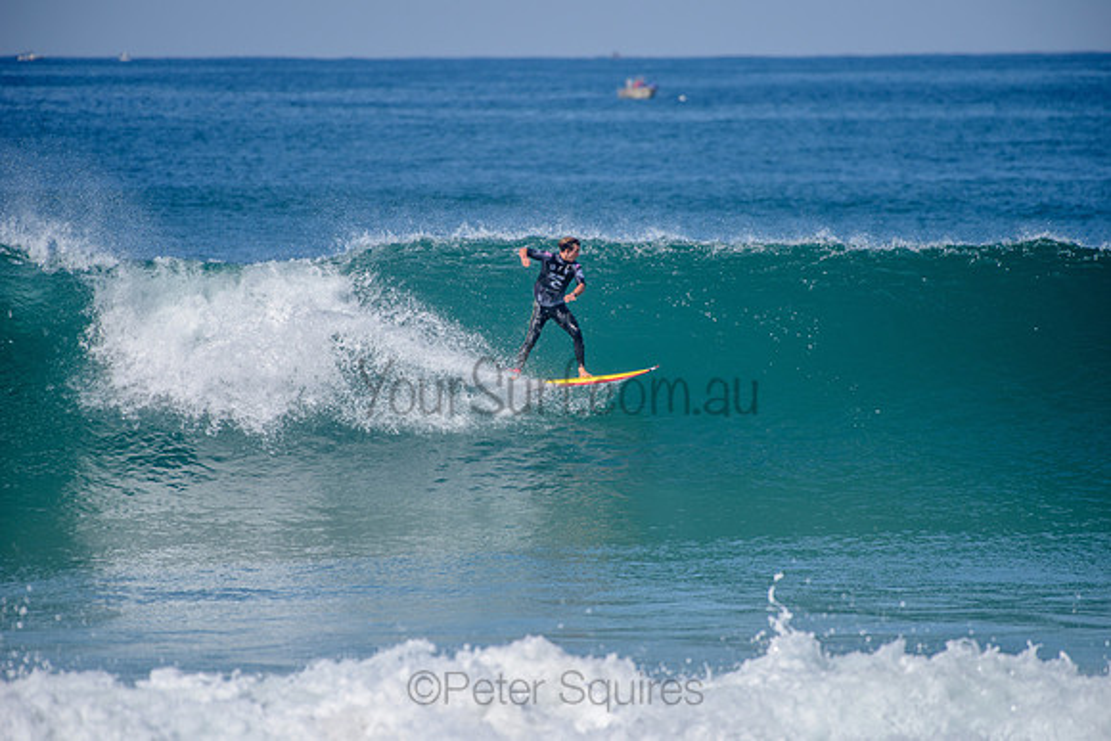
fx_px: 15433
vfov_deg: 2.8
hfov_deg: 4.1
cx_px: 556
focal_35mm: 500
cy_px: 370
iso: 160
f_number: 5.6
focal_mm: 500
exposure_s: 1/2000
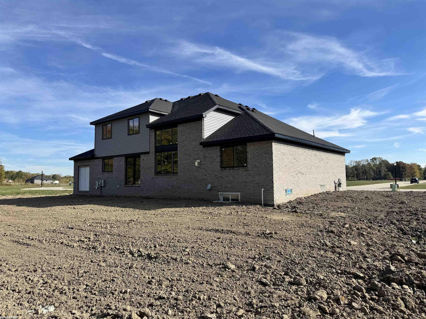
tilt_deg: +3.9
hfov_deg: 71.6
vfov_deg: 56.8
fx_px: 295
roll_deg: +0.5
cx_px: 213
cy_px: 160
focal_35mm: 24
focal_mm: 6.76
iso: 80
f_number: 1.78
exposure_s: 1/4310
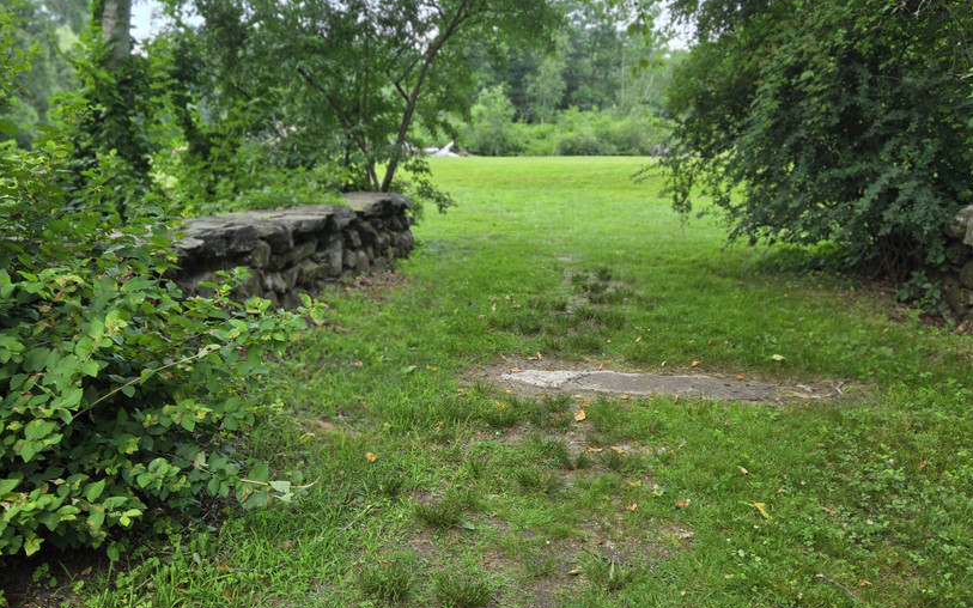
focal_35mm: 32
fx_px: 848
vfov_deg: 39.4
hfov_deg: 59.5
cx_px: 427
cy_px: 335
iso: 32
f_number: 1.8
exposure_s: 1/120
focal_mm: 5.4
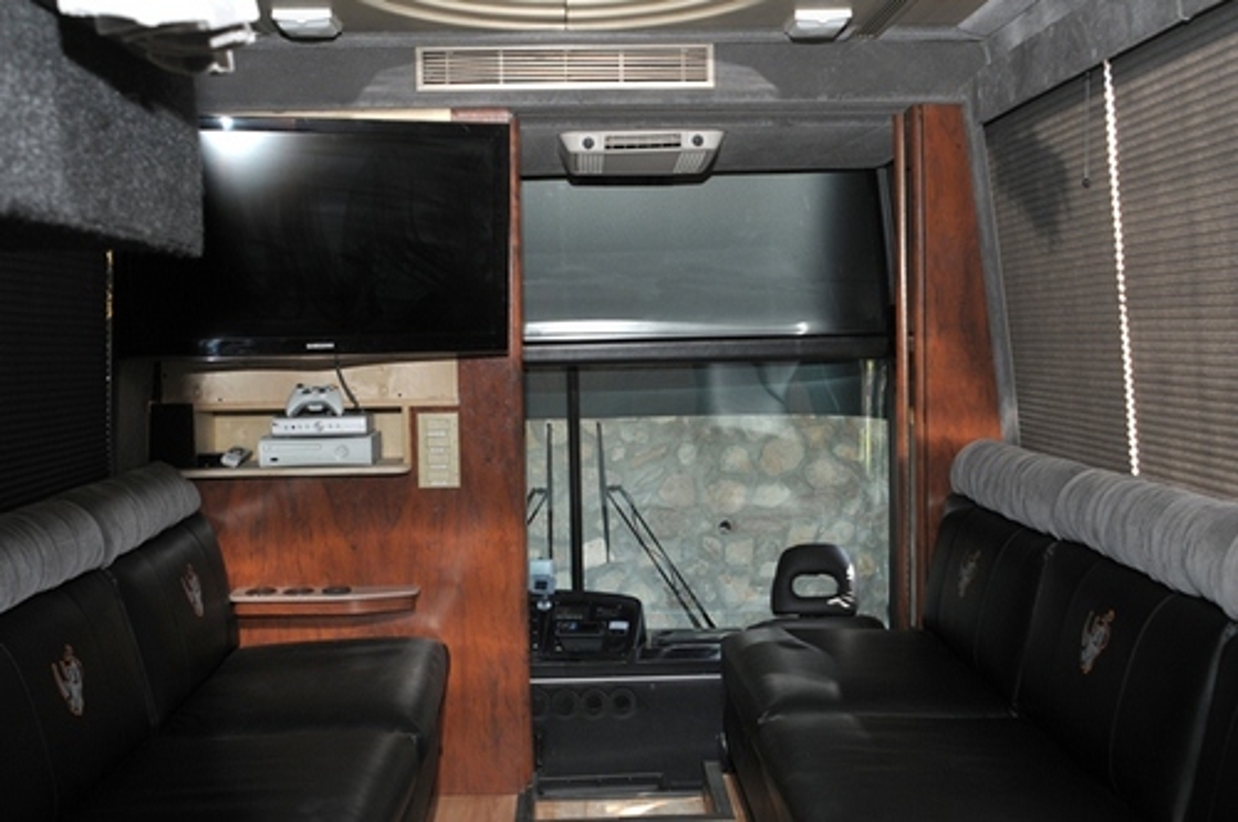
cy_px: 411
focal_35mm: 36
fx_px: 1236
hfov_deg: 53.2
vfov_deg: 36.8
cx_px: 619
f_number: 5.6
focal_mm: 24
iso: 320
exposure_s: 1/160
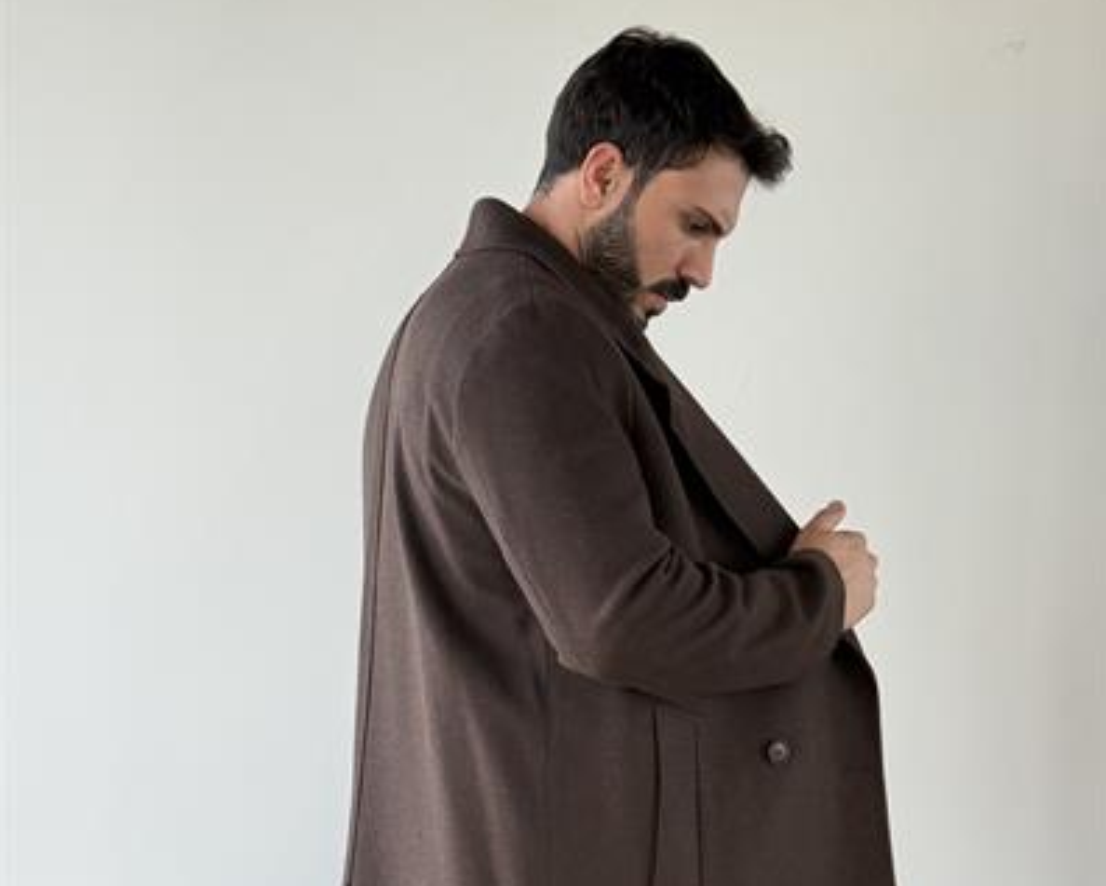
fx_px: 2063
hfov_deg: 30.0
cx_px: 556
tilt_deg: -0.2
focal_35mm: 63
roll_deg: +0.7
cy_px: 681
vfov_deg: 23.9
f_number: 1.78
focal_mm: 6.76
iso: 80
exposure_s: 1/218
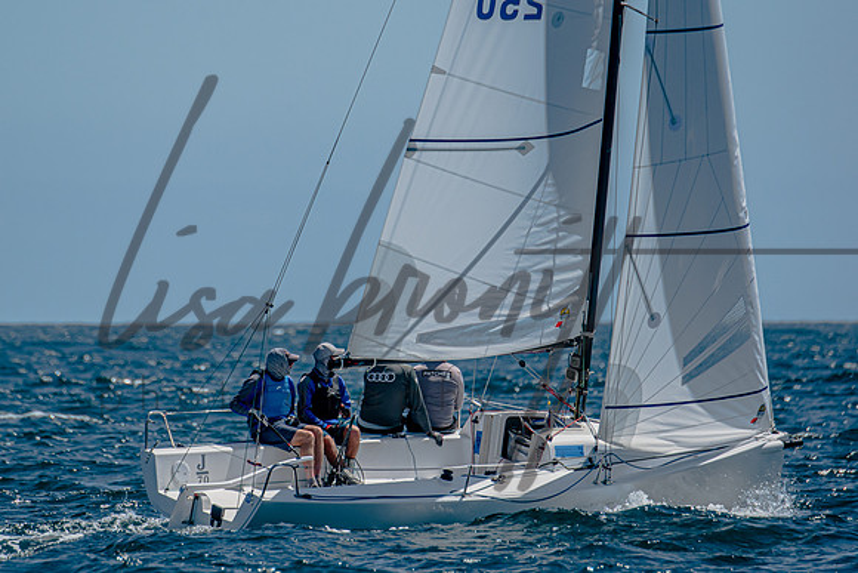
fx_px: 17258
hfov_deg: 2.8
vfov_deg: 1.9
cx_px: 347
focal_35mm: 724
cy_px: 242
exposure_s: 1/2000
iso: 200
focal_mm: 400
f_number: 5.6
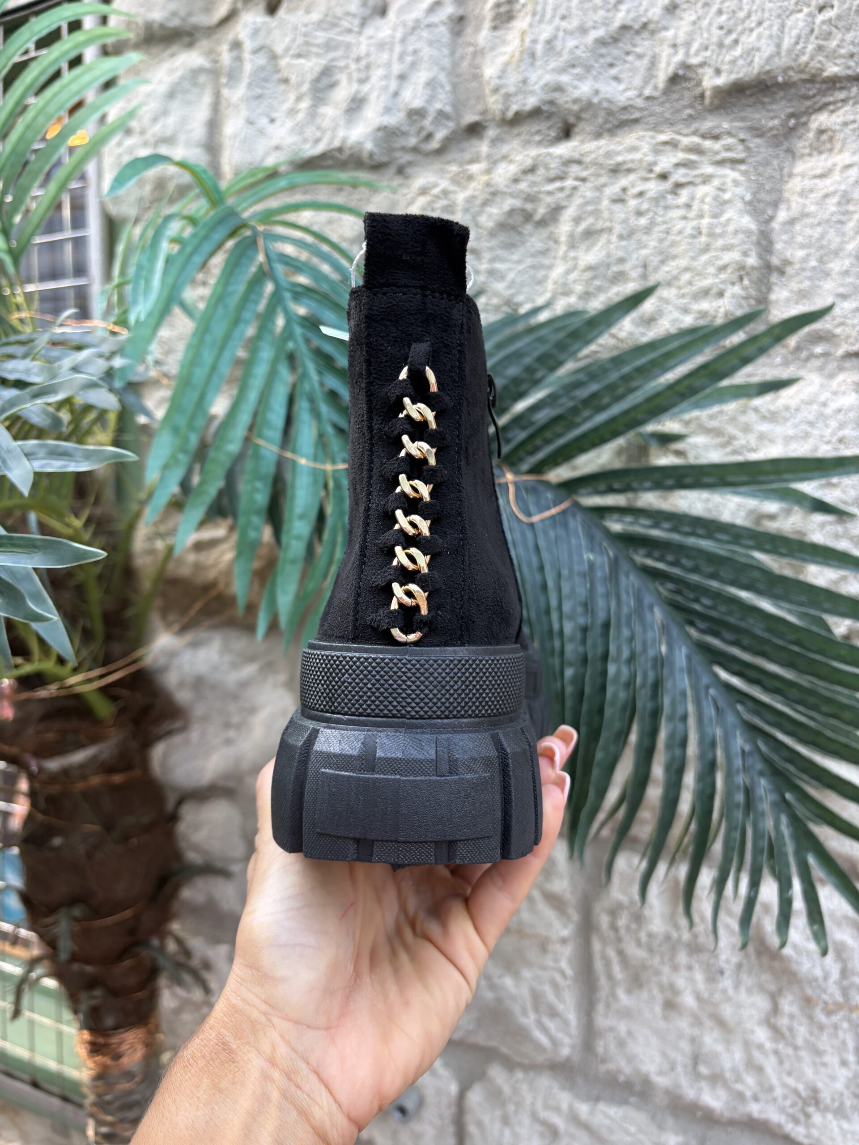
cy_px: 572
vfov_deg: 67.3
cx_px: 430
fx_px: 860
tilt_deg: -3.0
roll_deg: -0.7
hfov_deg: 53.1
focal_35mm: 26
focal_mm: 5.96
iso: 100
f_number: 1.6
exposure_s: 1/121
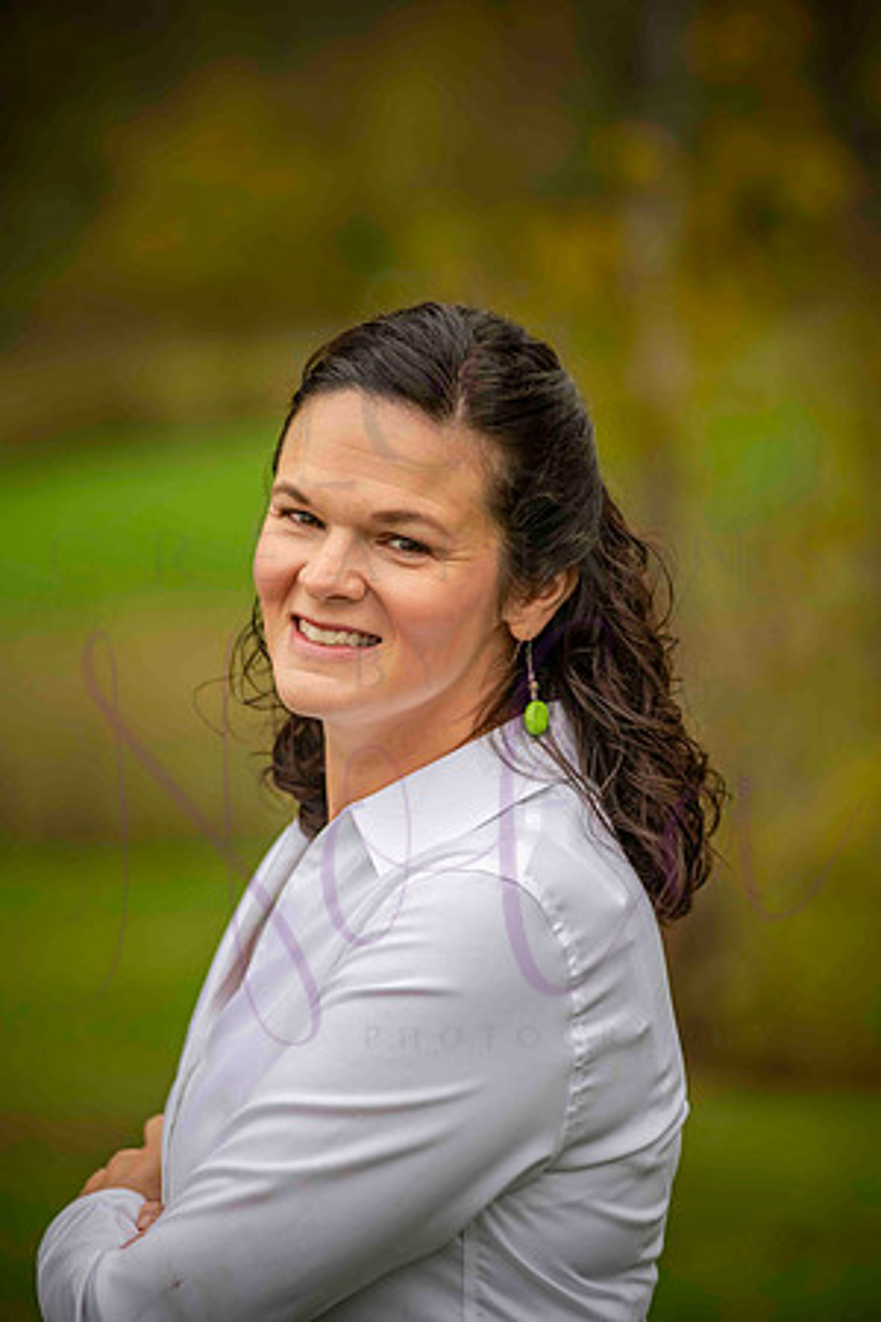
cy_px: 661
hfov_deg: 10.2
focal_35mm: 135
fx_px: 4955
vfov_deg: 15.2
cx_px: 440
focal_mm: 135
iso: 1000
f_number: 4
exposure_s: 1/1600
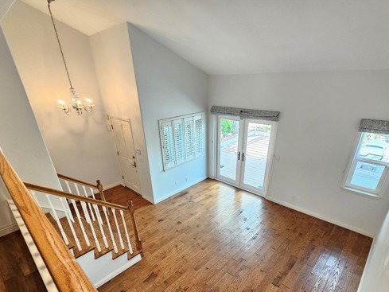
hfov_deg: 91.0
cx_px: 197
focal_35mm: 17
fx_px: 191
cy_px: 188
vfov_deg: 73.1
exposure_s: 1/60
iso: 200
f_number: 2.2
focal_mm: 2.2
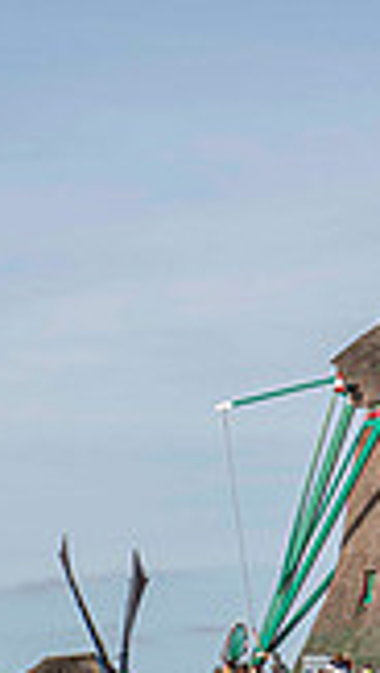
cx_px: 318
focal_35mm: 299
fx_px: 5342
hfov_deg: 4.1
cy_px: 460
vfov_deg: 7.2
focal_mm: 70
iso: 64
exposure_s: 1/640
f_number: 5.6
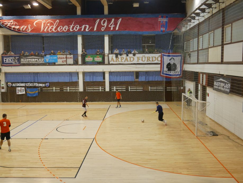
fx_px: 253
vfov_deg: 39.7
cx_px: 122
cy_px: 92
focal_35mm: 36
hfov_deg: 51.3
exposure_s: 1/60
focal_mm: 18
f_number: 4
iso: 1000
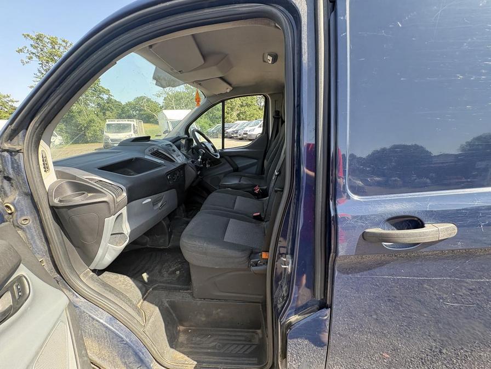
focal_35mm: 14
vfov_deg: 85.7
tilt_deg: -12.2
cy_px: 184
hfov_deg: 102.1
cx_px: 246
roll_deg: -5.5
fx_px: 199
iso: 64
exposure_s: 1/140
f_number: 2.2
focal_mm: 2.22
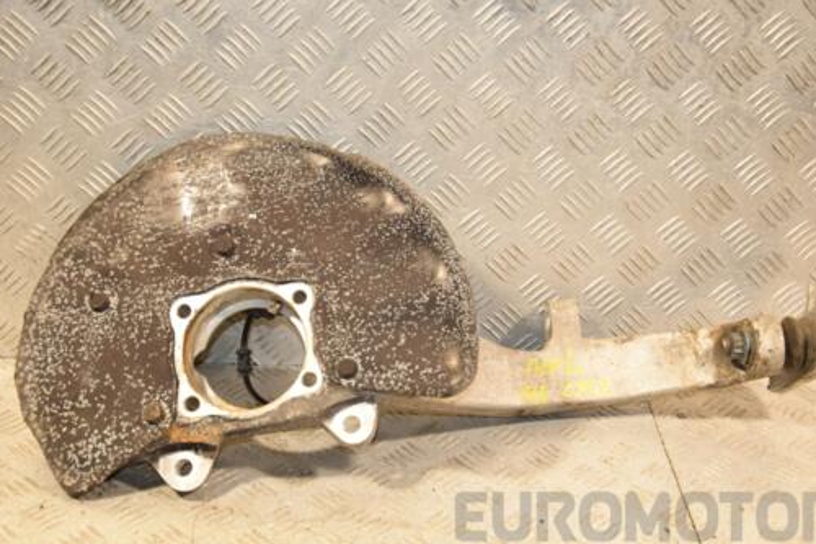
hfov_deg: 36.9
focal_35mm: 54
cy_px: 299
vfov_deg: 25.0
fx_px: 1224
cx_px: 424
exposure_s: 1/200
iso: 800
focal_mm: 30
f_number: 5.6
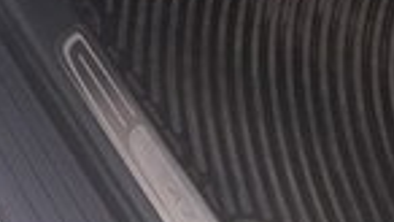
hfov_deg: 12.8
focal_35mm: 143
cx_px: -437
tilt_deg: -40.9
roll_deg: +1.7
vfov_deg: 7.8
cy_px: -324
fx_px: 1493
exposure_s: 1/100
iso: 32
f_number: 2.2
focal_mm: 4.15
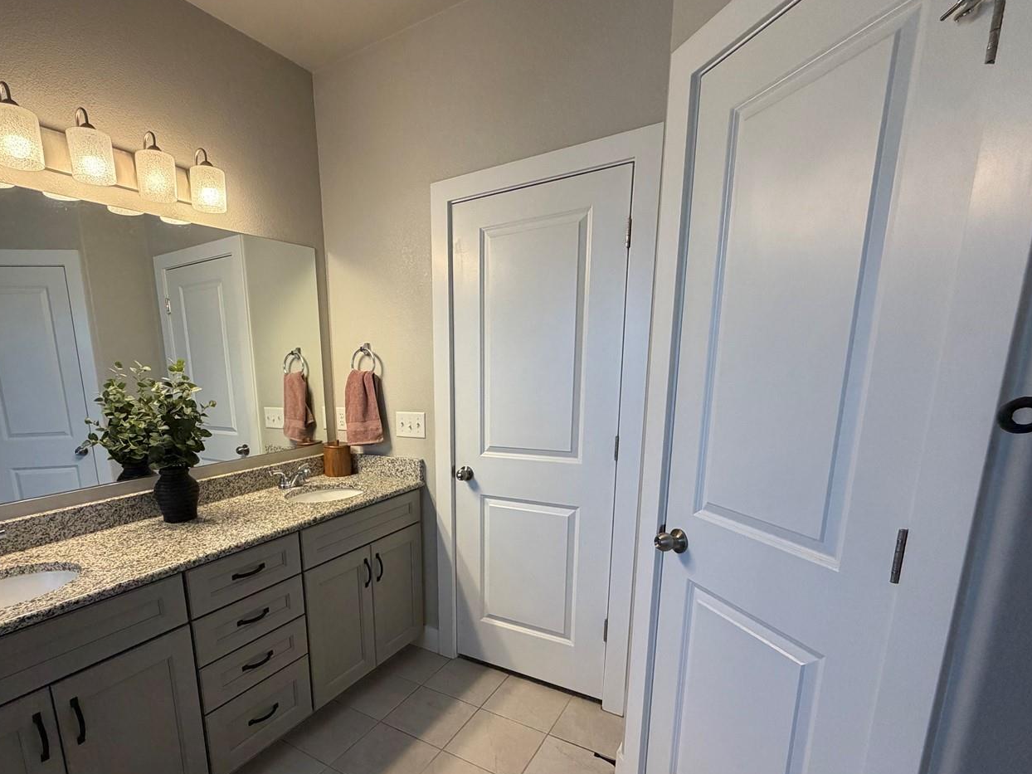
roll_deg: +1.7
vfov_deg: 70.4
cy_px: 487
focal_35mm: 18
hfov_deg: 86.7
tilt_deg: -12.4
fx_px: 537
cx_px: 416
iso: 320
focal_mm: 2.22
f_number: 2.2
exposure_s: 1/120
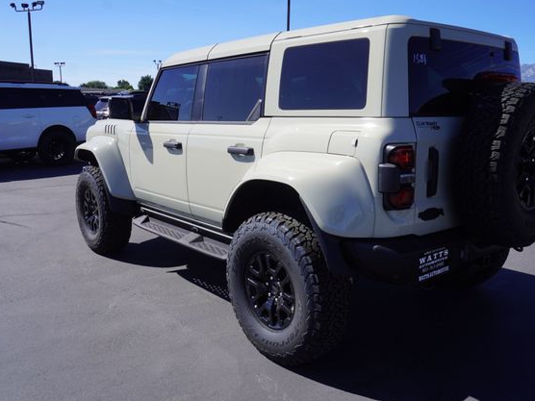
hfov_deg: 57.4
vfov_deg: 44.7
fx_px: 488
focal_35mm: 32
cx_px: 297
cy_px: 203
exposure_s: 1/160
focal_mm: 19
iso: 100
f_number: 10
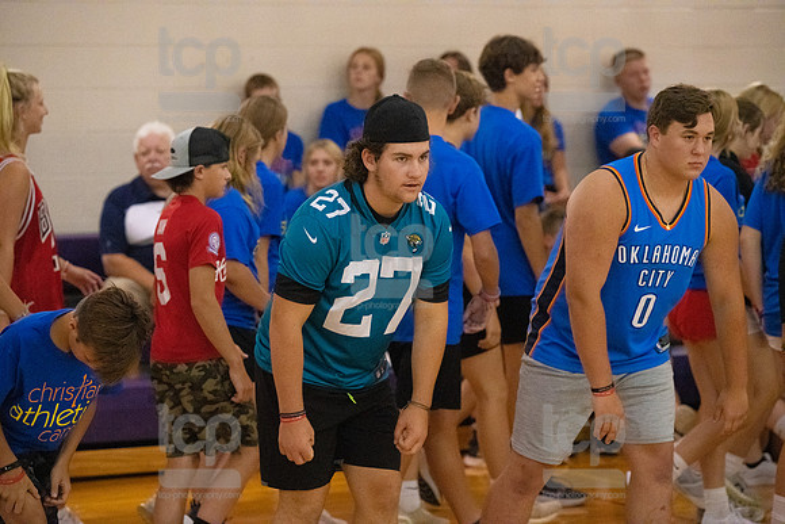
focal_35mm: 135
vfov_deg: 10.2
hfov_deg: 15.2
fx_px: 2944
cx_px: 392
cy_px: 262
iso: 10000
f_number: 4
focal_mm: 135
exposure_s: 1/800
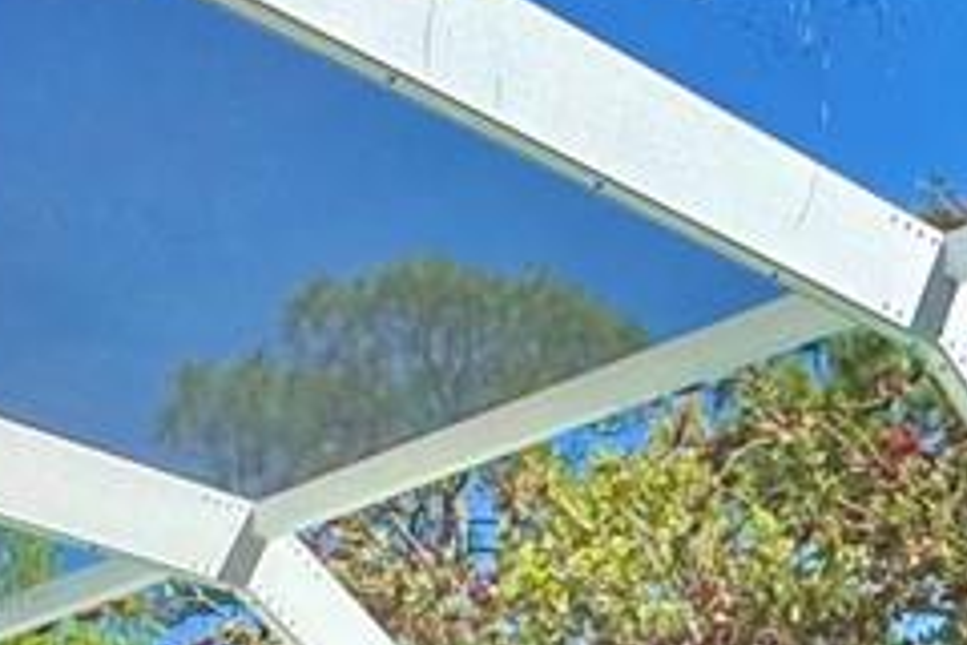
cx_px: 584
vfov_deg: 12.1
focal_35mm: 97
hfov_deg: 21.0
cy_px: 1391
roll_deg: -0.5
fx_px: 2605
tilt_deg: +1.2
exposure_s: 1/707
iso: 40
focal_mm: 2.22
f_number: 2.2
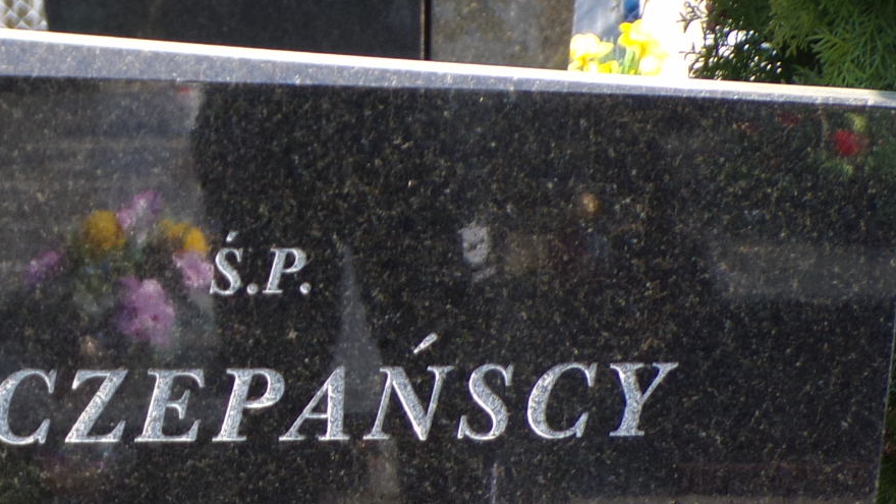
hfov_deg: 15.0
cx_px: 148
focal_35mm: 142
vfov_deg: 8.5
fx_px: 3374
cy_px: 591
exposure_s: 1/120
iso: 80
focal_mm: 10.1
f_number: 3.7
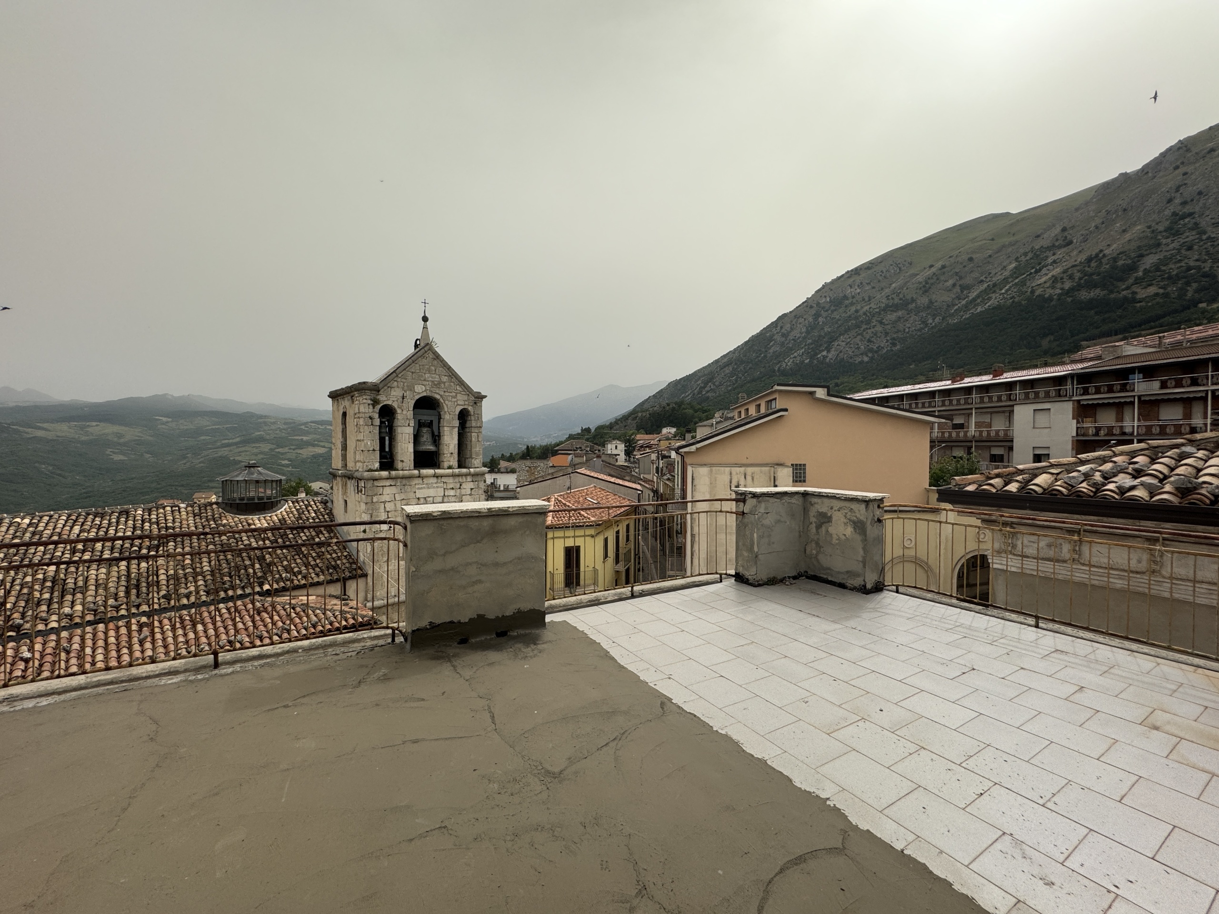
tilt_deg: -1.9
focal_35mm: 14
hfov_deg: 102.1
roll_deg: -0.3
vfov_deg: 85.7
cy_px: 457
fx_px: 493
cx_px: 610
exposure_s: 1/1976
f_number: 2.2
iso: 50
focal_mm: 2.22
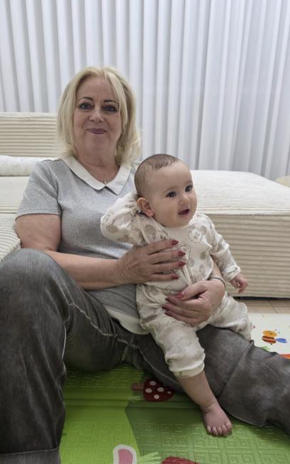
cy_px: 232
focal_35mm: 25
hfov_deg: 49.3
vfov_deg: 72.6
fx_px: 316
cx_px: 144
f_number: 1.7
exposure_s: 1/100
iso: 320
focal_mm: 6.3
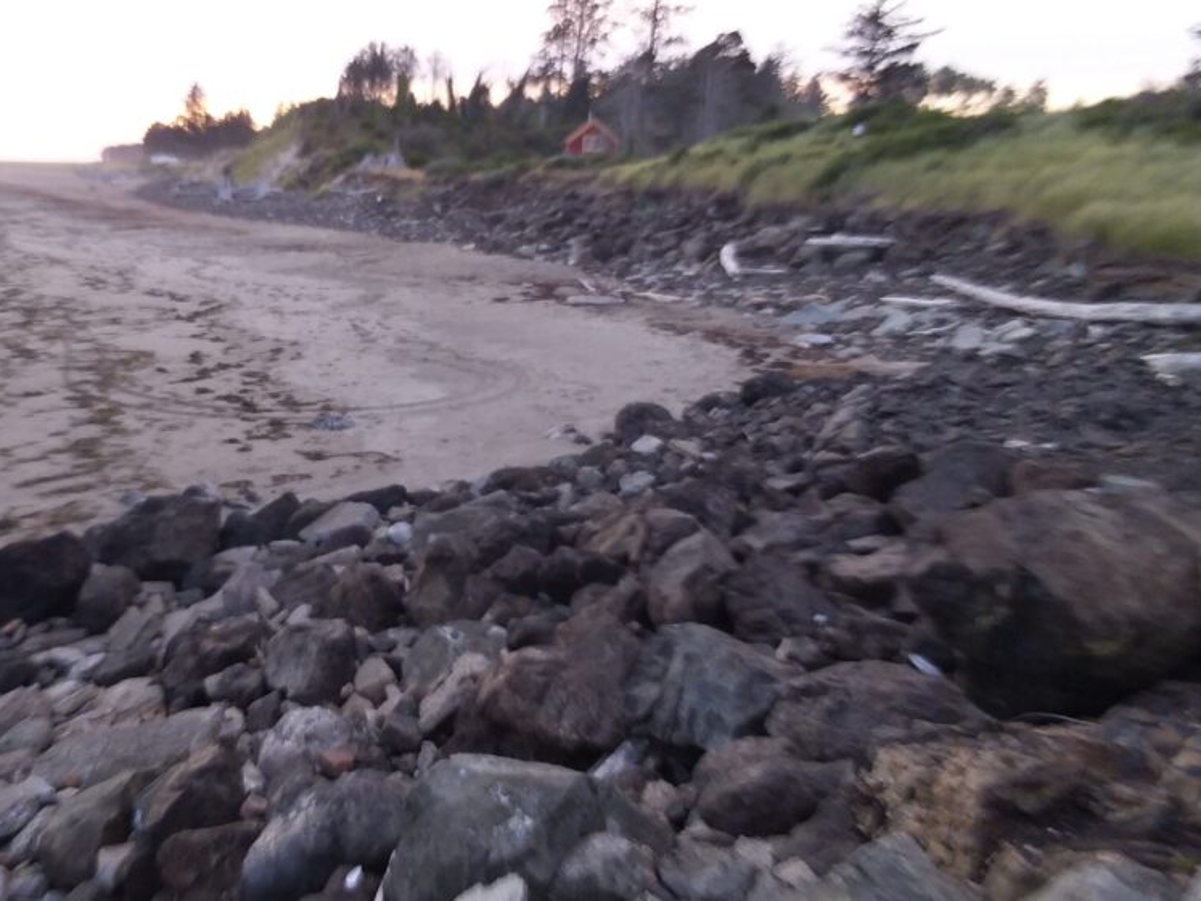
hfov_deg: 49.3
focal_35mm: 37
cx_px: 407
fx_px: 1284
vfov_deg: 38.7
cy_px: 450
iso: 64
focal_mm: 2.91
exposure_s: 1/60
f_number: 1.9
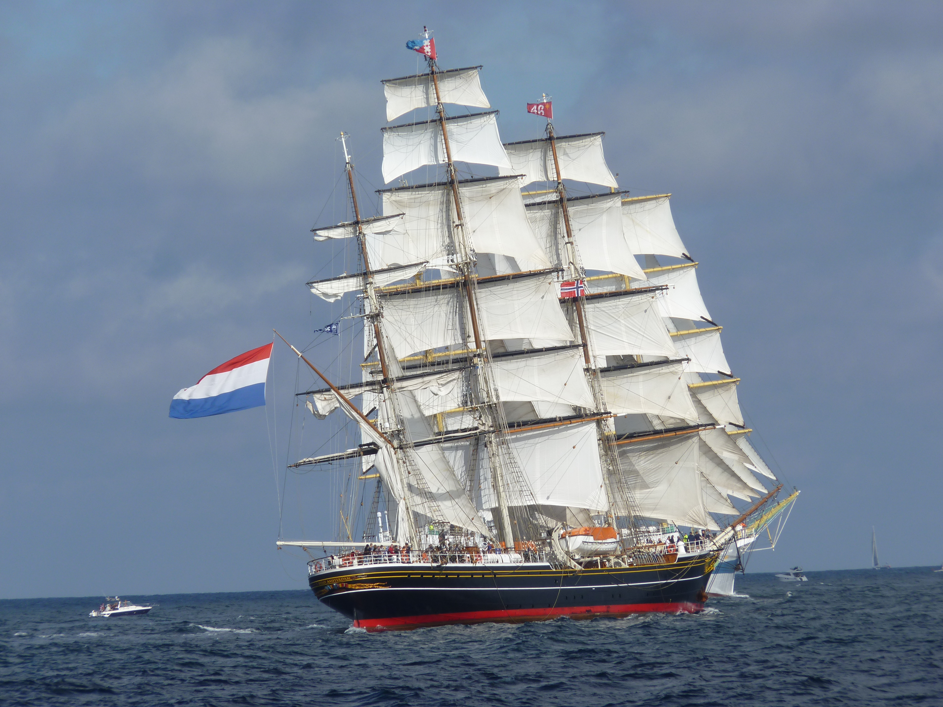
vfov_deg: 5.0
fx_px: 8145
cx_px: 472
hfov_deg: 6.6
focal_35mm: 299
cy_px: 354
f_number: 6.3
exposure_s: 1/640
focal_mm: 53.2
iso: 80
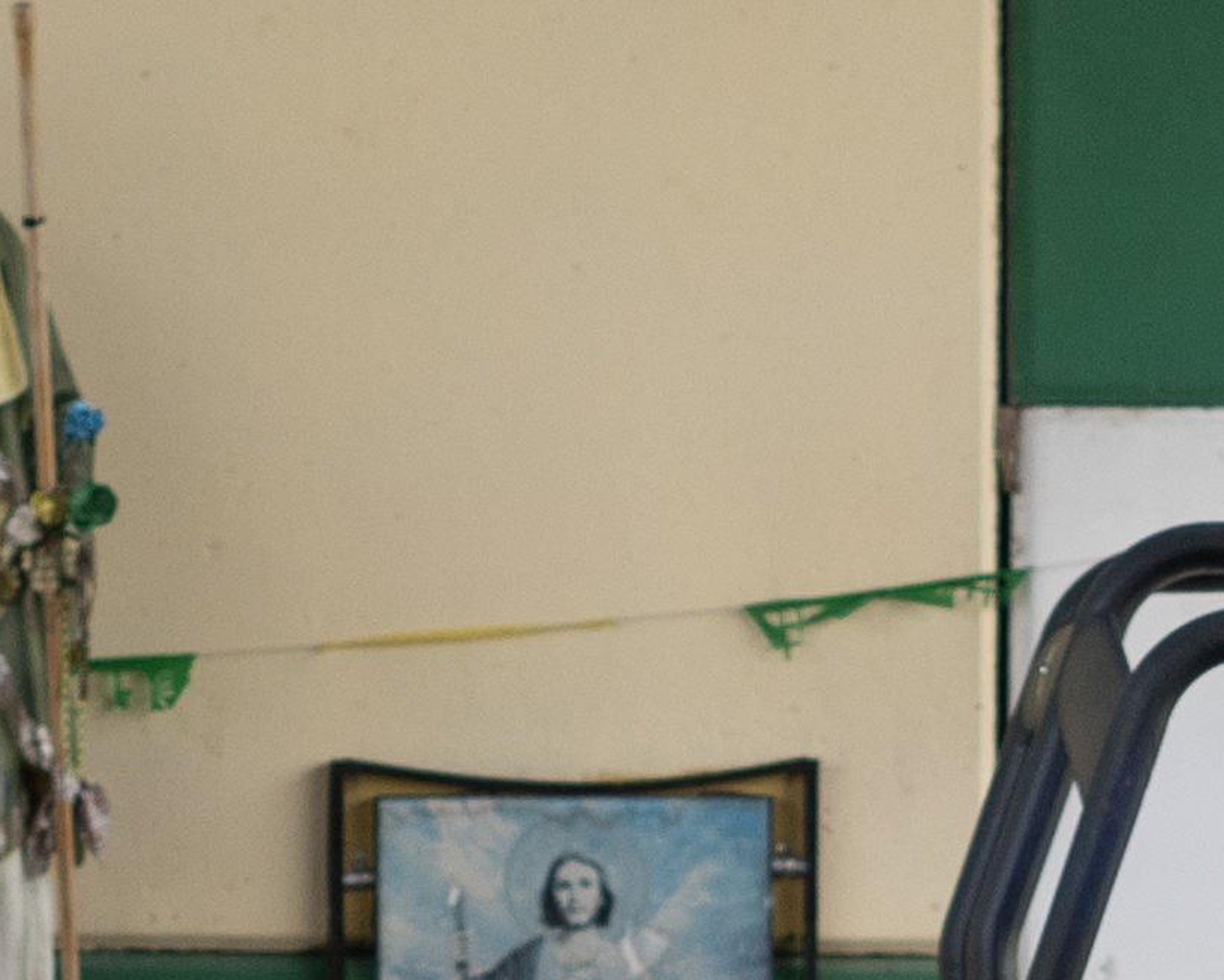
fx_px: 12283
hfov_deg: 5.7
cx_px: 646
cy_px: 1654
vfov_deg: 4.5
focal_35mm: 339
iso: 400
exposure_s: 1/3200
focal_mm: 50
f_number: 2.2
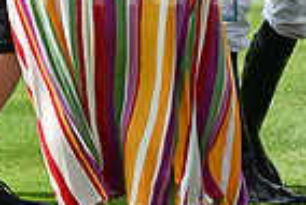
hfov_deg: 3.7
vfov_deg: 2.5
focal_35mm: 551
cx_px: 317
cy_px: -131
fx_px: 4688
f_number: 4.5
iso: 400
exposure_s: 1/4000
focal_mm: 135
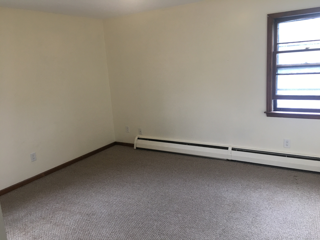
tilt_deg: -10.4
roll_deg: +4.4
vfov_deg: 48.2
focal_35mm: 29
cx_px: 160
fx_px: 268
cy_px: 120
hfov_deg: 61.7
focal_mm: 4.15
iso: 25
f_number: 2.2
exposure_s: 1/15
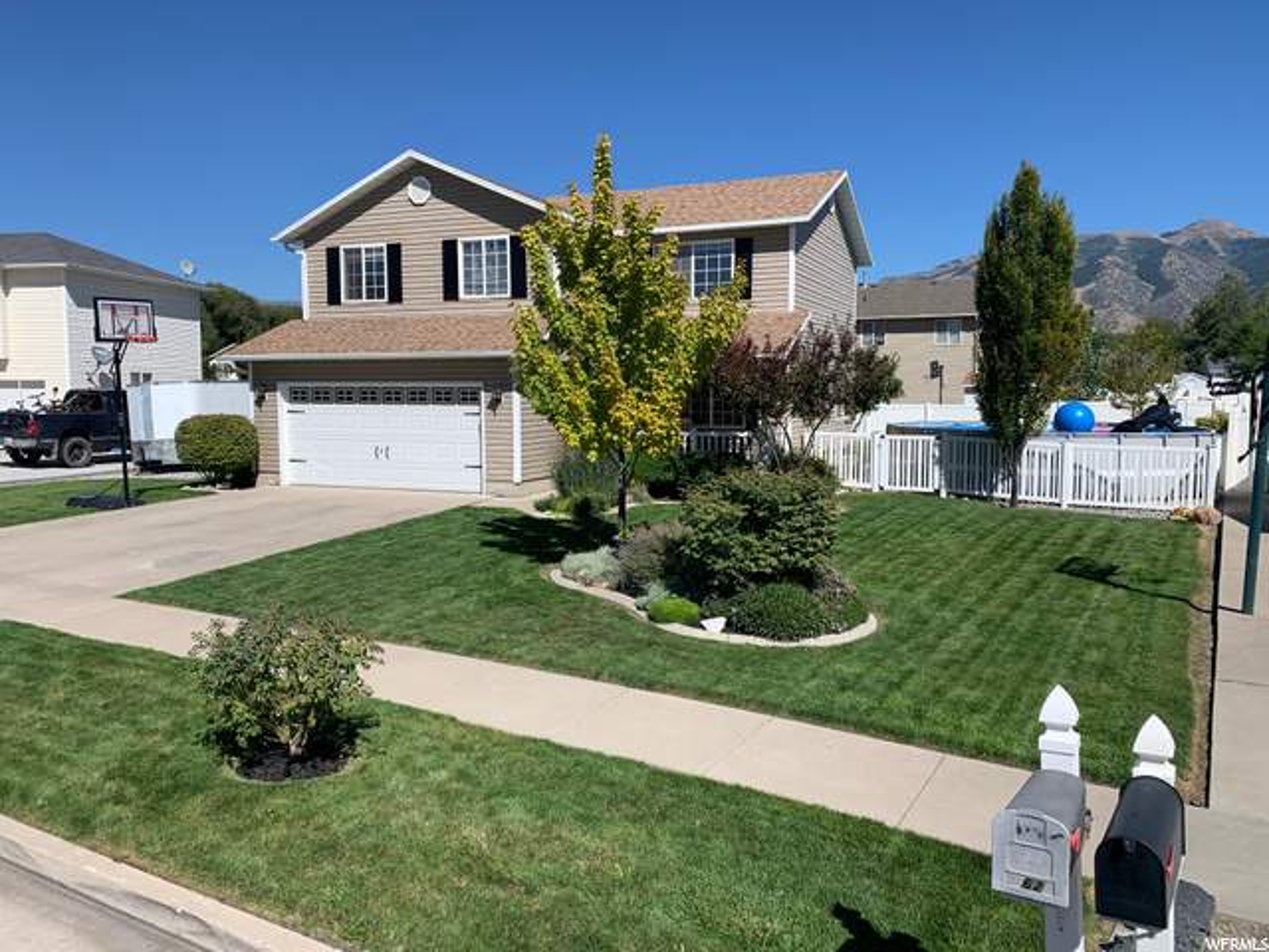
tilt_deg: -5.3
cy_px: 476
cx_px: 634
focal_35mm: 26
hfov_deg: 67.3
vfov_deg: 53.1
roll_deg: +0.5
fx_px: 953
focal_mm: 4.25
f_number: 1.8
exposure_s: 1/2915
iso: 25
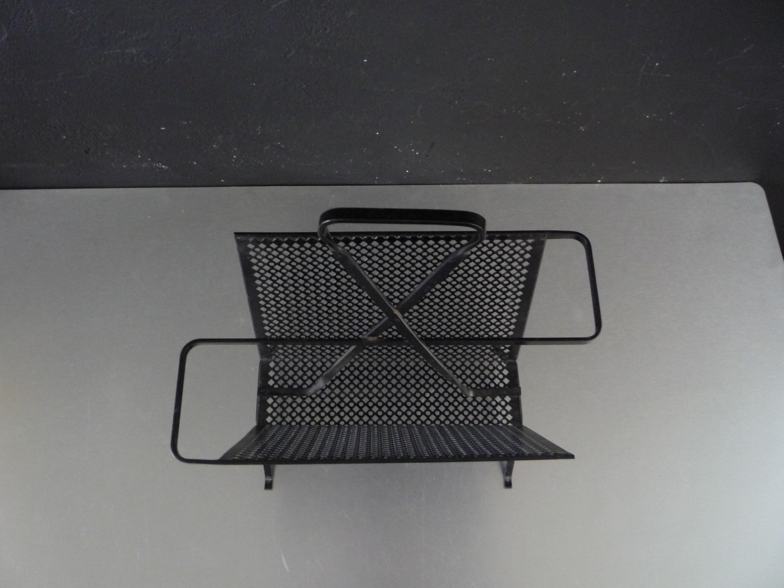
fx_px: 679
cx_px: 392
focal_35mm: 30
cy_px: 294
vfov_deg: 46.8
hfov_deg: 60.0
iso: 400
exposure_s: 1/8
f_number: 3.3
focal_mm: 5.2
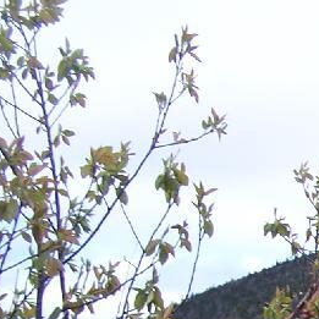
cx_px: 589
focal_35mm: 132
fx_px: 1376
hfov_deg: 12.1
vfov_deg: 12.8
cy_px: 409
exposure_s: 1/640
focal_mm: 6.3
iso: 80
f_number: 2.8
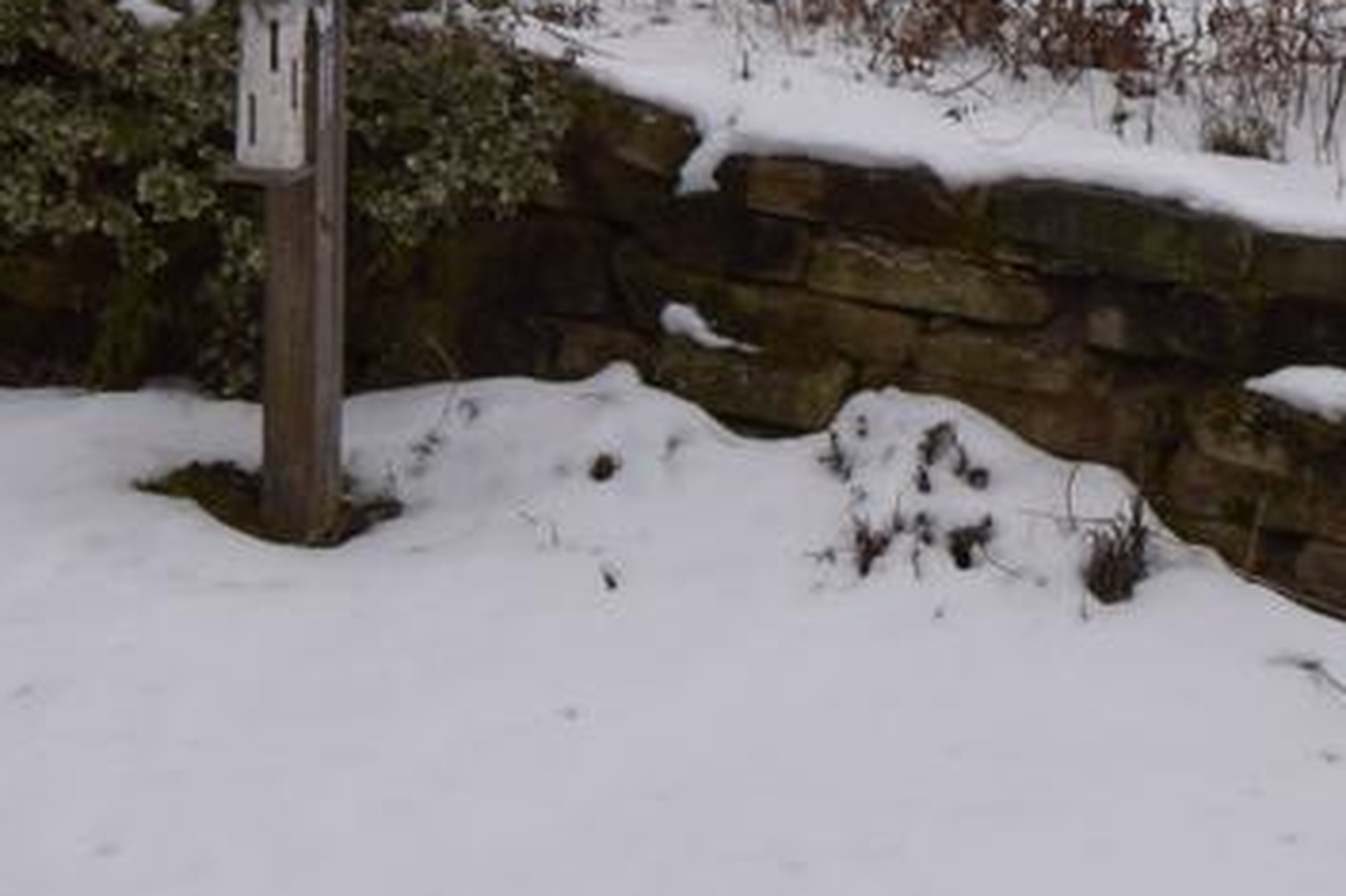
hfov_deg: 23.2
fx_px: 3251
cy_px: -196
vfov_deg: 15.1
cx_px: 961
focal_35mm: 87
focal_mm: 10
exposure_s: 1/200
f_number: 10
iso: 100
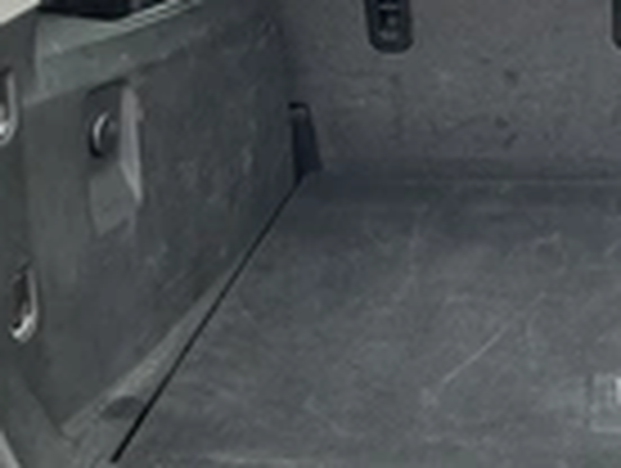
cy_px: -27
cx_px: 621
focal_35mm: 81
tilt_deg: -11.2
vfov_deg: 17.7
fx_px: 1456
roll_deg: +1.4
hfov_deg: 23.1
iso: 40
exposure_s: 1/122
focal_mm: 3
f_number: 1.8
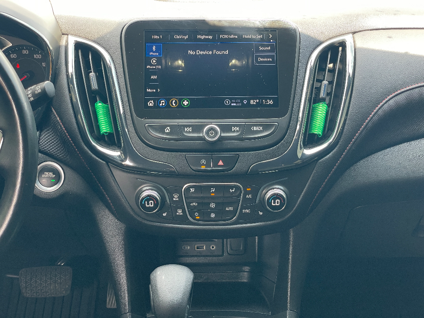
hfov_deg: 36.8
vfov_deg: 28.0
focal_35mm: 52
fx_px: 637
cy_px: 159
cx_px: 212
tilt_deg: -26.1
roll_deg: +0.9
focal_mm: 6
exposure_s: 1/99
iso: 100
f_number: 2
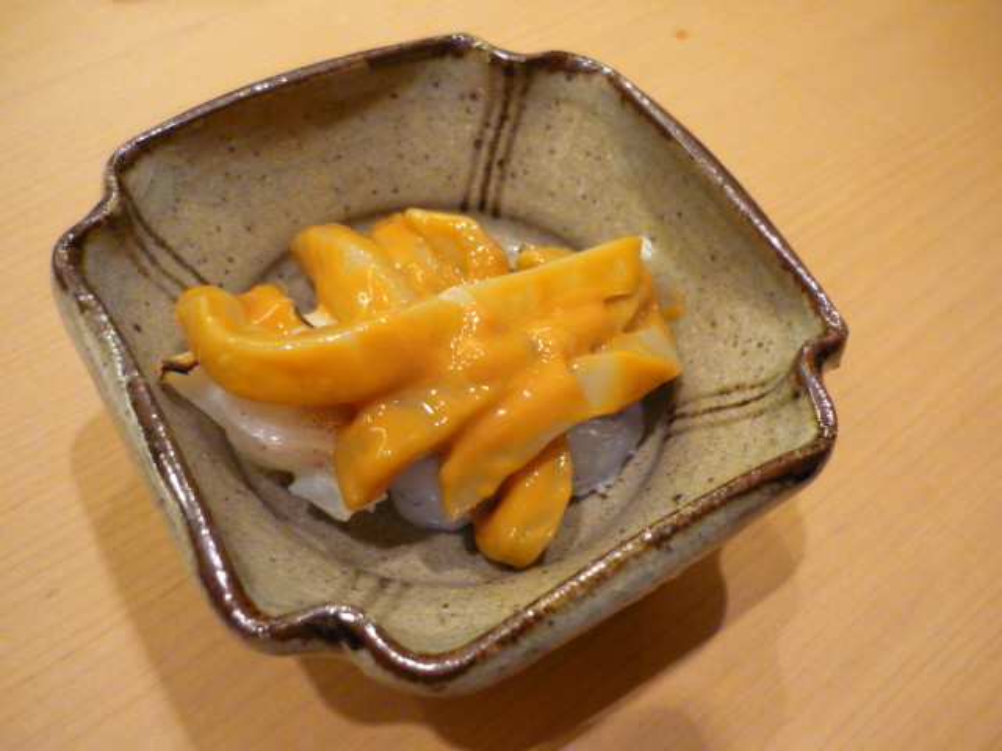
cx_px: 501
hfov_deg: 55.4
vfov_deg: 42.9
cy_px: 376
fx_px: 955
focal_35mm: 33
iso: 400
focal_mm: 5.5
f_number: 2.8
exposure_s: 1/20
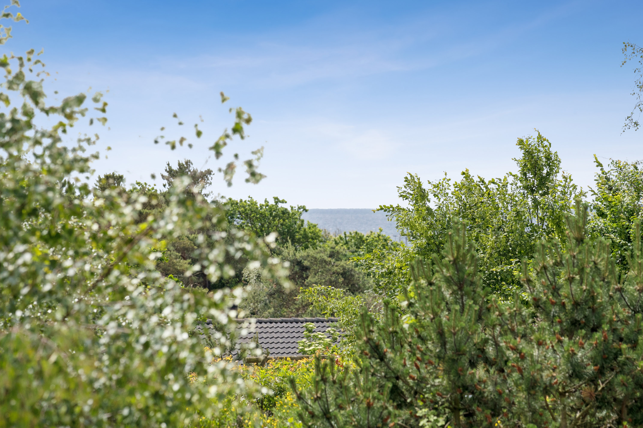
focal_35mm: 225
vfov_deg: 6.1
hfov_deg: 9.1
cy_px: 214
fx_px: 4018
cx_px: 322
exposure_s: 1/2000
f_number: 6.3
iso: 250
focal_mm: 150
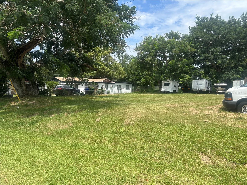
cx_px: 124
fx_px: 186
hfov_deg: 67.3
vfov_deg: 53.1
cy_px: 92
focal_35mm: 26
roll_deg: +0.8
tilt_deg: +0.1
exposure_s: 1/3571
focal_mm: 5.7
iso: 50
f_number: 1.5
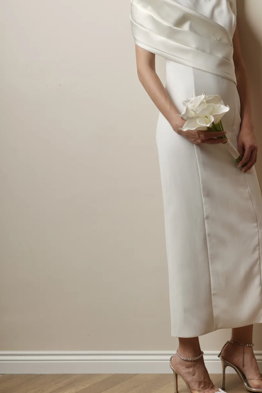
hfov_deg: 16.3
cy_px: 102
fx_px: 905
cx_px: 211
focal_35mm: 83
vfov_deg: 24.2
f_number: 2
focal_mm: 50
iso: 80
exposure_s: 1/160
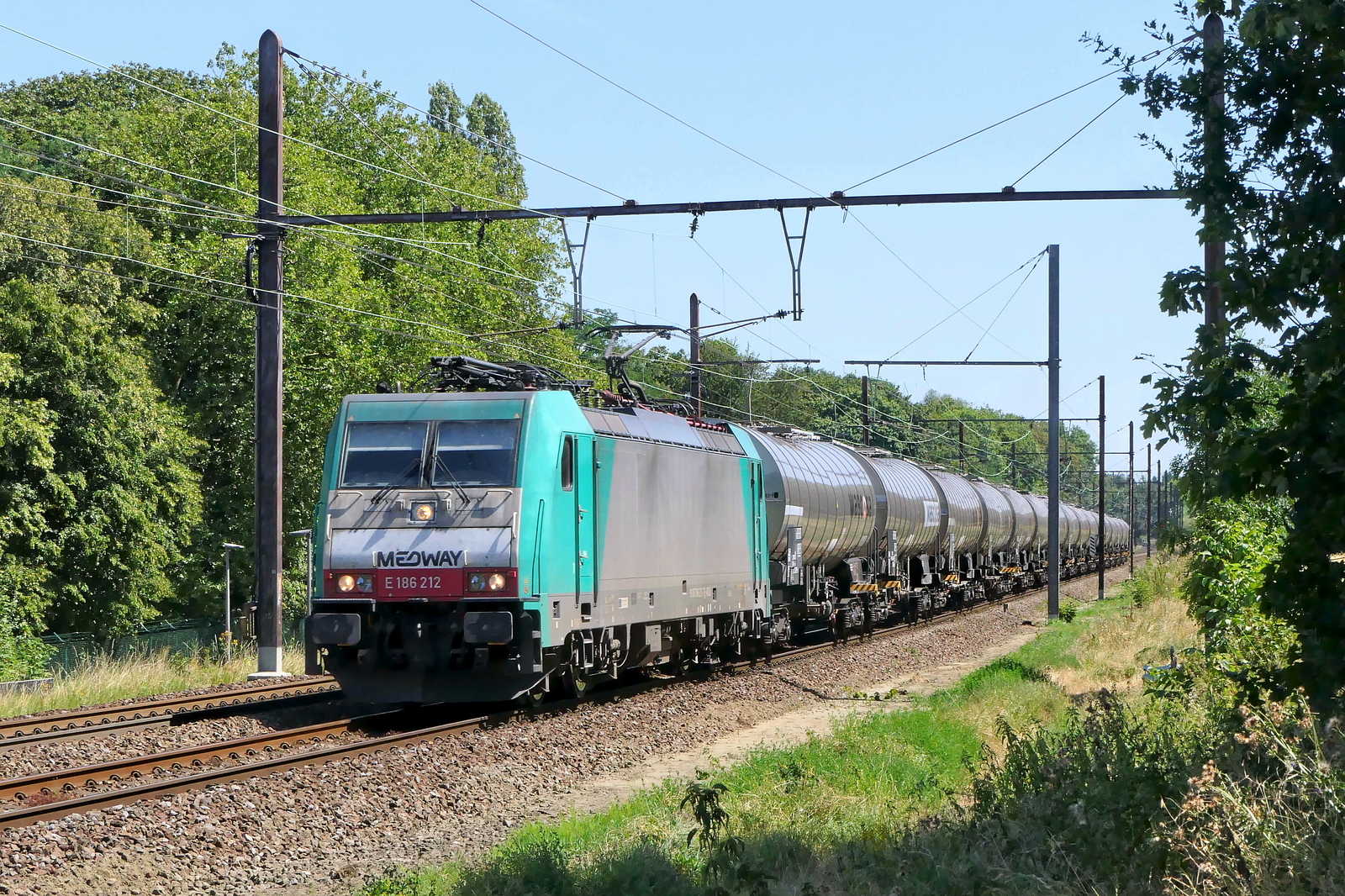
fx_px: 2988
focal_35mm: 80
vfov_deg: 17.1
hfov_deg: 25.4
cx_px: 672
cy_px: 448
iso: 640
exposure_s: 1/800
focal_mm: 29.3
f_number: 9
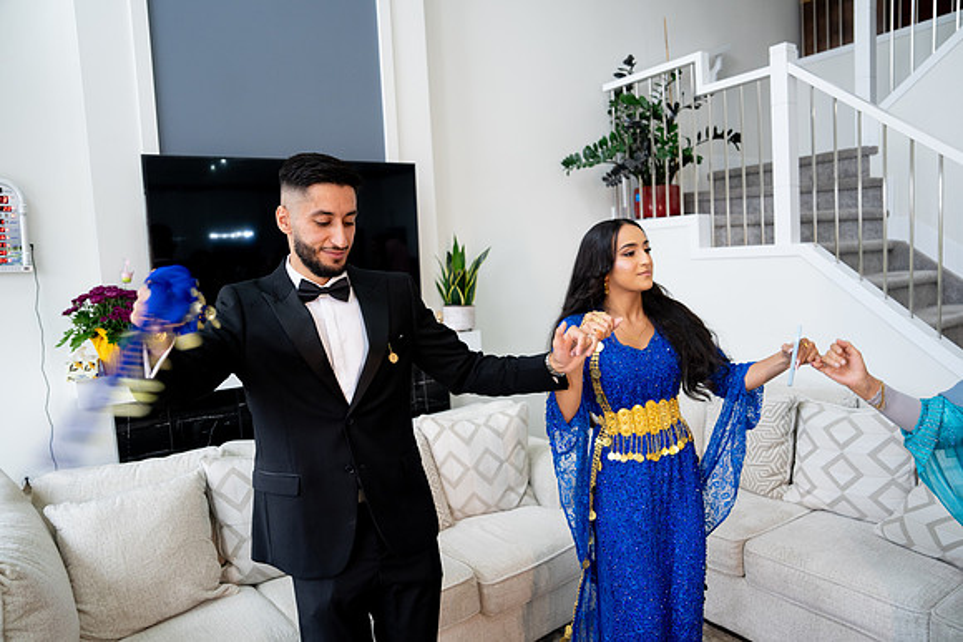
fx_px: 642
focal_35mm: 24
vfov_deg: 53.2
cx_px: 482
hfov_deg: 73.7
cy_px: 321
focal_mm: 24
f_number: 2.8
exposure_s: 1/160
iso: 1250
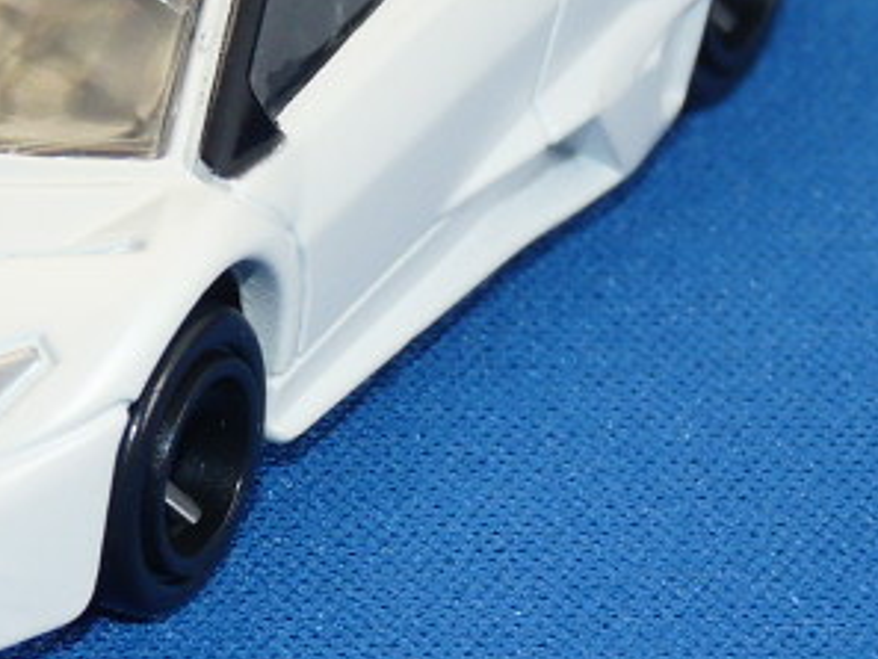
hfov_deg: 4.5
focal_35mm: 439
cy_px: 65
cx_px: 15
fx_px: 11139
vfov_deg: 3.4
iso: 100
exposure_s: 1/40
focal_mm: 20.8
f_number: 3.6
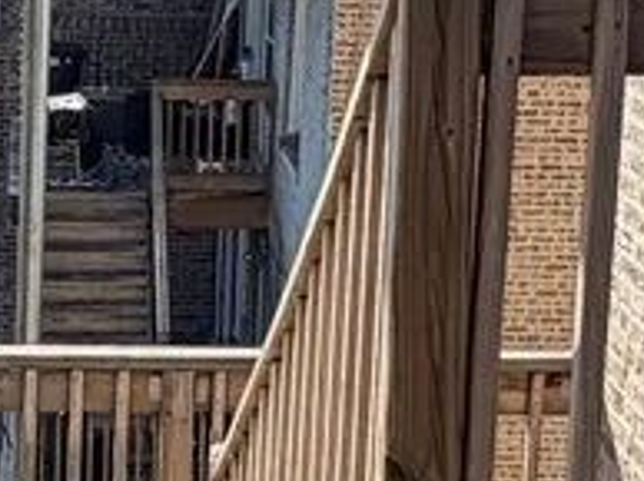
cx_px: 163
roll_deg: -1.1
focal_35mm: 104
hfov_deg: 18.8
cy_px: -27
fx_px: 1932
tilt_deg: -7.9
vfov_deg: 13.9
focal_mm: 2.22
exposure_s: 1/770
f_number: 2.2
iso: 32
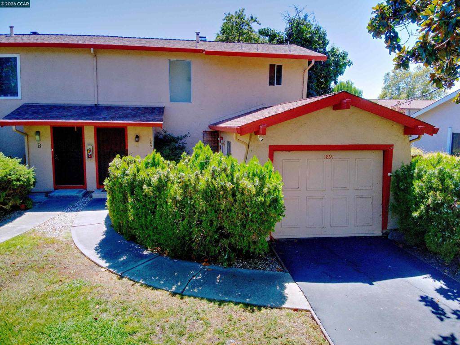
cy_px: 172
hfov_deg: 71.6
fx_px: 319
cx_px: 230
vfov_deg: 56.8
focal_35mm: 24
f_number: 2.8
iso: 150
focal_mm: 4.5
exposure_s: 1/15
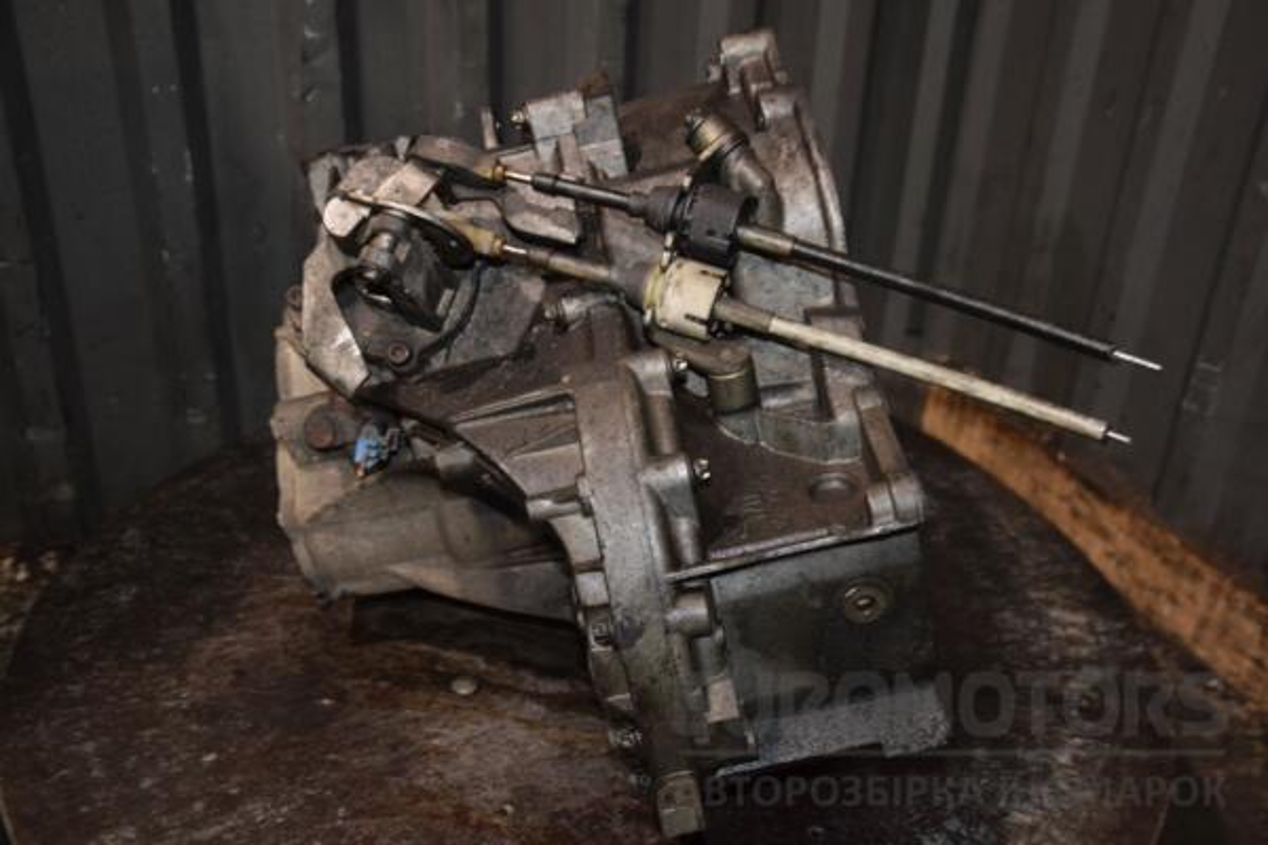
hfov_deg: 51.3
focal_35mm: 38
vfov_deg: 35.5
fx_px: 1321
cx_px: 634
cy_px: 422
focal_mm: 25
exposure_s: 1/60
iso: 800
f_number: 5
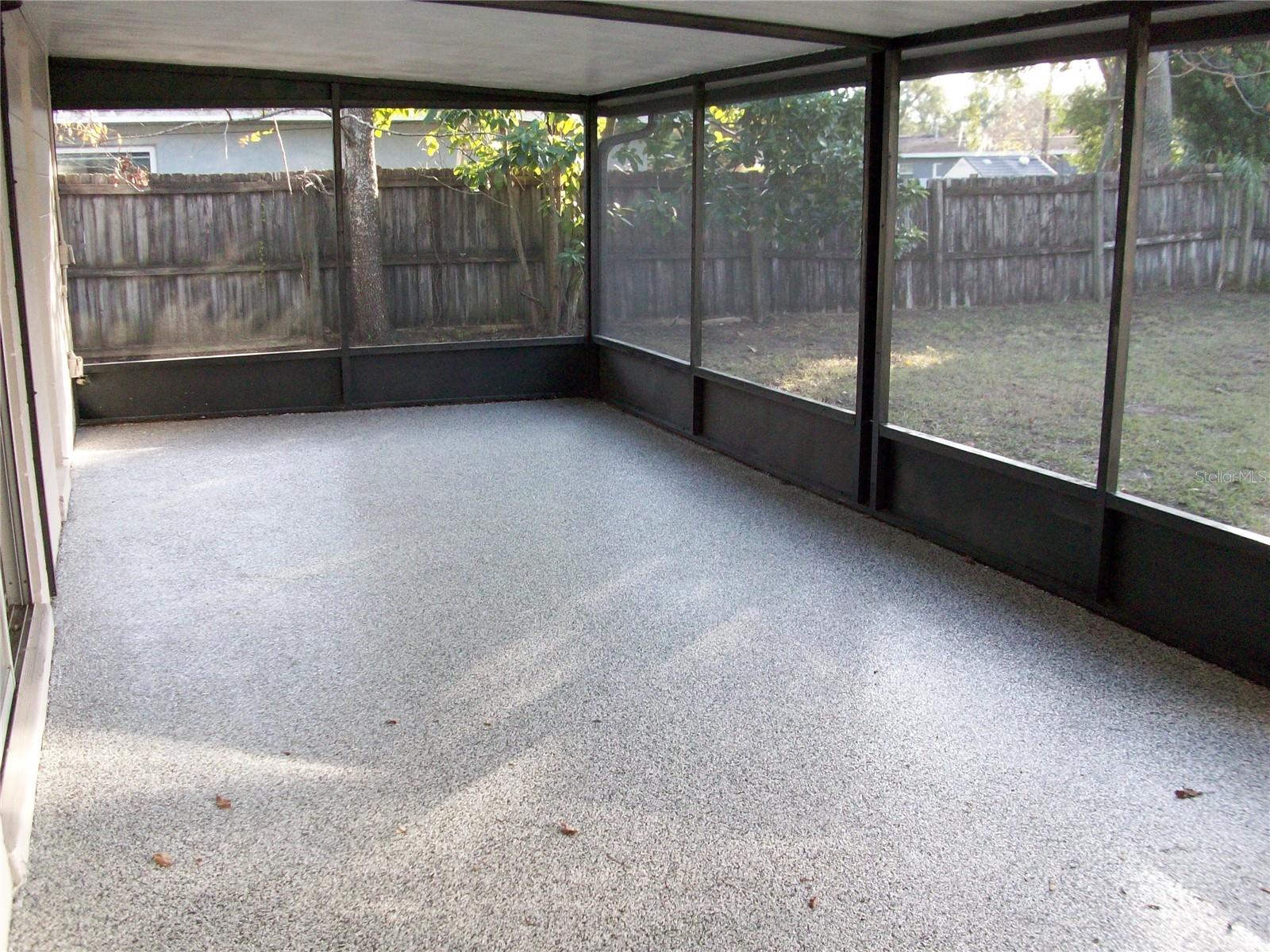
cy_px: 476
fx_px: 1247
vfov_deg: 41.8
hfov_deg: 54.0
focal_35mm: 34
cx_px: 635
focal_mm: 5.7
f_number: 2.8
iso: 160
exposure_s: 1/93.2
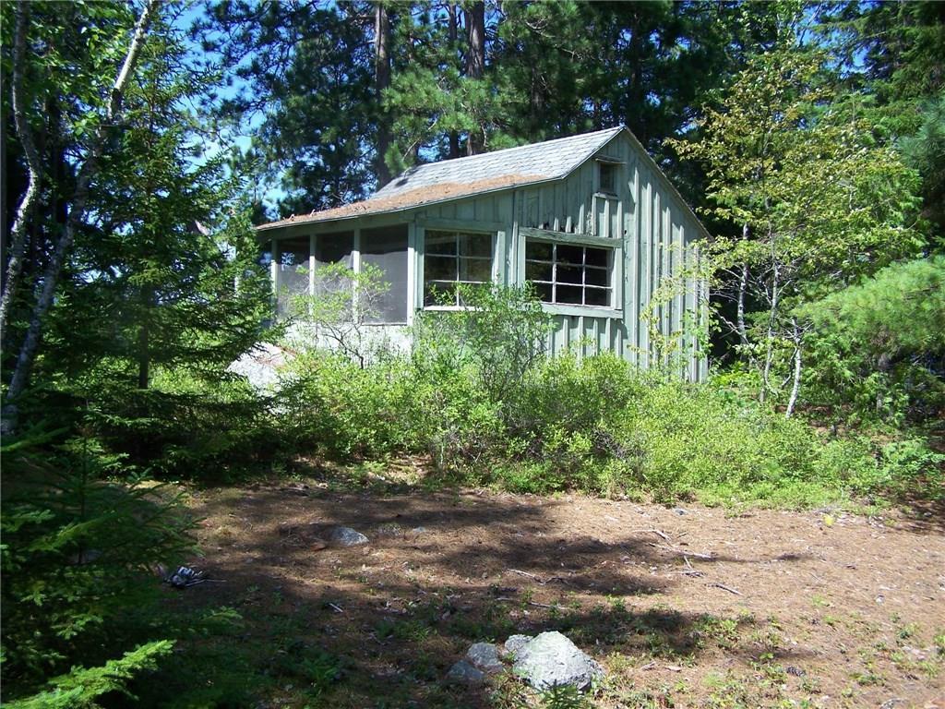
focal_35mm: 38
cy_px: 354
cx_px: 472
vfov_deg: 37.7
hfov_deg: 49.0
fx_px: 1037
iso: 64
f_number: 2.8
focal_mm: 6.3
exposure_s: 1/400
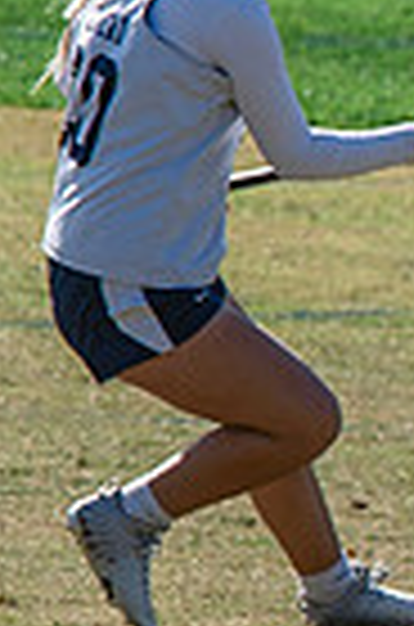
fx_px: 30545
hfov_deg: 0.8
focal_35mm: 1762
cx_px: 1550
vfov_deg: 1.2
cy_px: 418
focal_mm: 200
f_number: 5
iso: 250
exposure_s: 1/1600
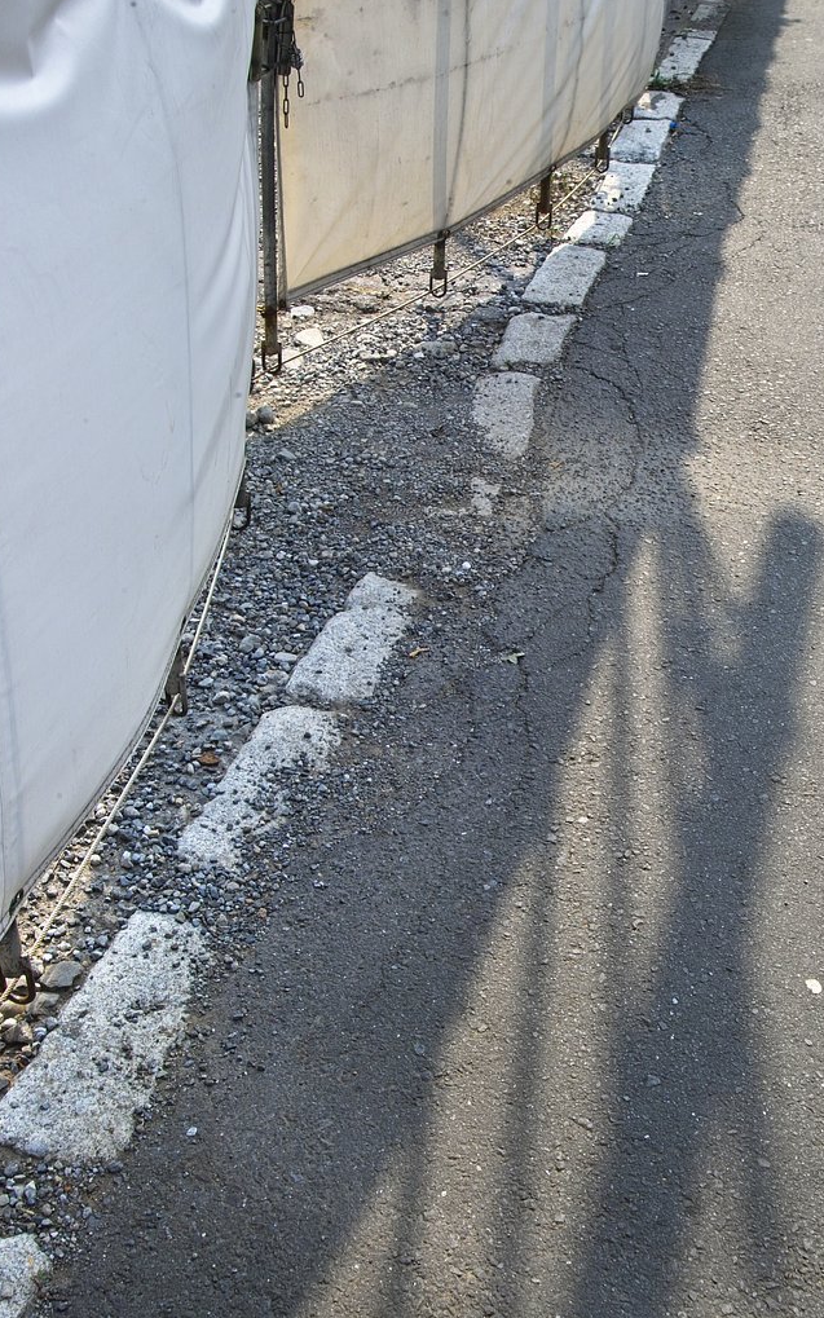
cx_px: 429
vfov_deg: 47.2
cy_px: 658
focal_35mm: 42
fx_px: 1509
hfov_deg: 30.5
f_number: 8
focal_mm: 24
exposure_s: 1/125
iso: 100
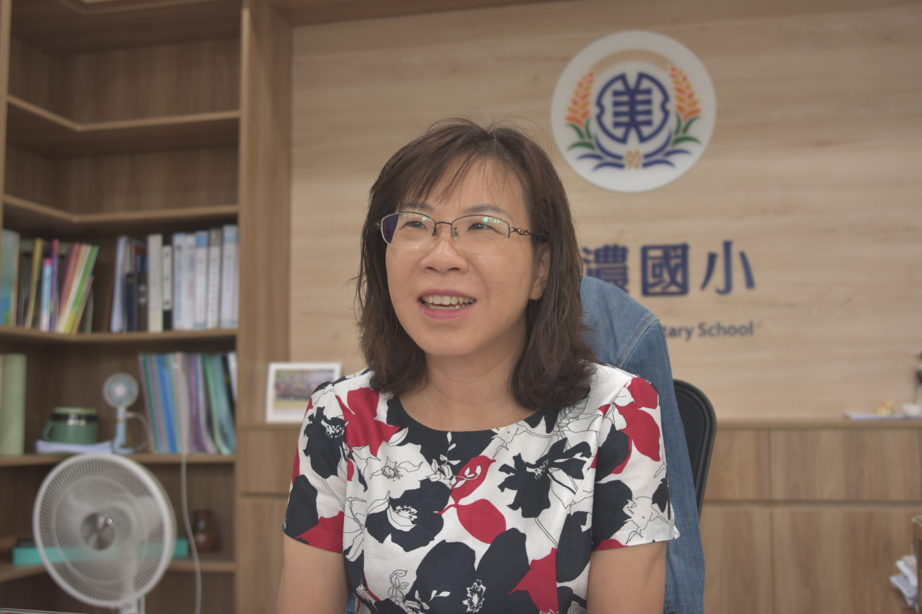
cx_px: 475
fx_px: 1050
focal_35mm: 41
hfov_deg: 47.4
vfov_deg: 32.6
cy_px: 319
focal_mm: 26
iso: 200
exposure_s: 1/50
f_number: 2.8
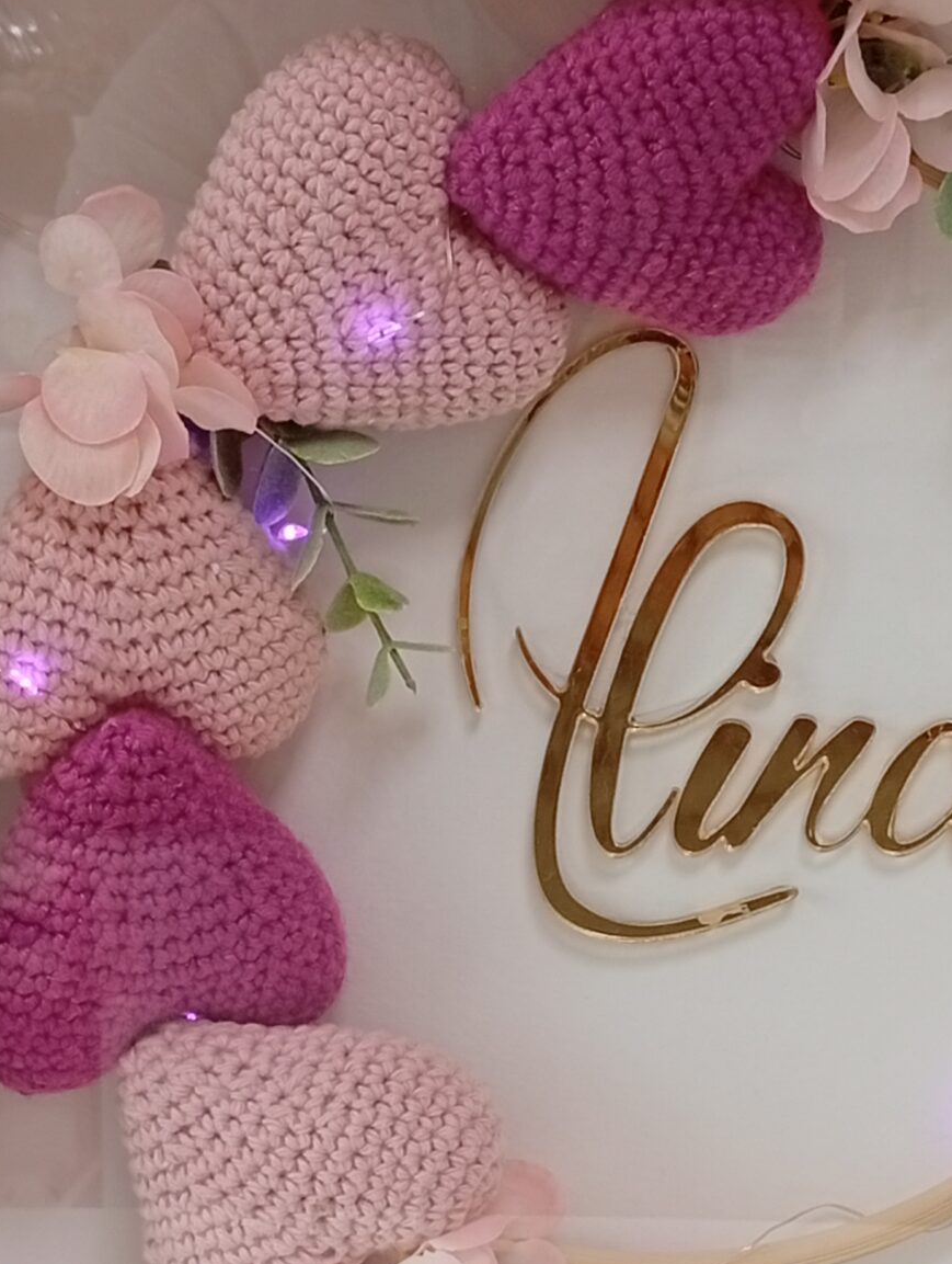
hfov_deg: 16.2
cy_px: 648
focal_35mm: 91
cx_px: 663
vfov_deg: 21.5
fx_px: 3326
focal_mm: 3.98
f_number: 1.8
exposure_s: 1/50
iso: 106
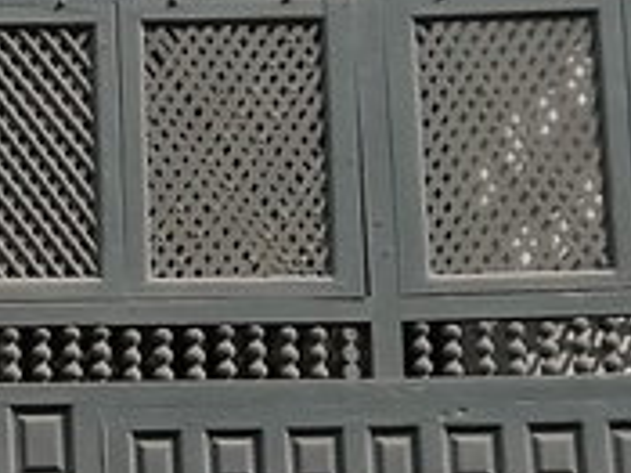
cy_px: 589
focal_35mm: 185
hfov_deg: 9.3
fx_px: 3370
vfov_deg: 7.9
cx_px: -984
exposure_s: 1/1167
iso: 50
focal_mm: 4.5
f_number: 2.2
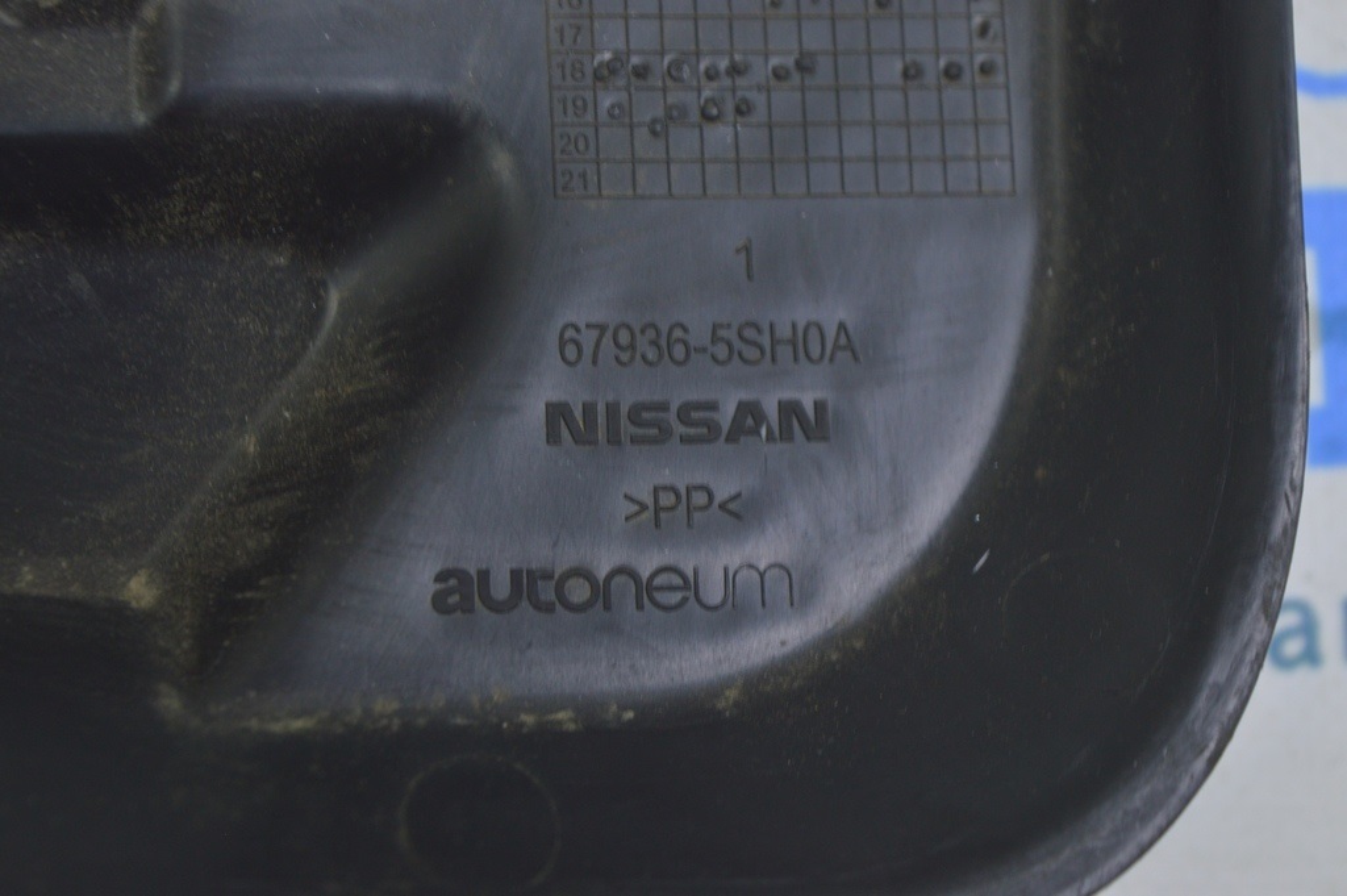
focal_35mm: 78
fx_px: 2916
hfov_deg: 26.0
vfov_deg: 17.5
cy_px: 448
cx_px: 674
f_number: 5.6
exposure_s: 1/20
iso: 400
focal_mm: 52
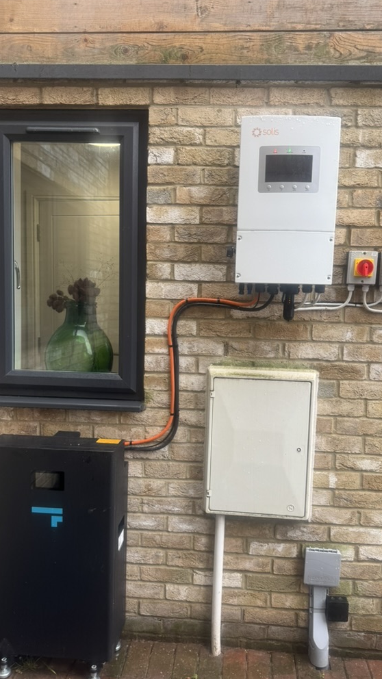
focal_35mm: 27
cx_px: 204
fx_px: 486
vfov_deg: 69.9
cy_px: 341
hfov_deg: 42.9
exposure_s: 1/121
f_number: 1.78
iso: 100
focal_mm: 6.76
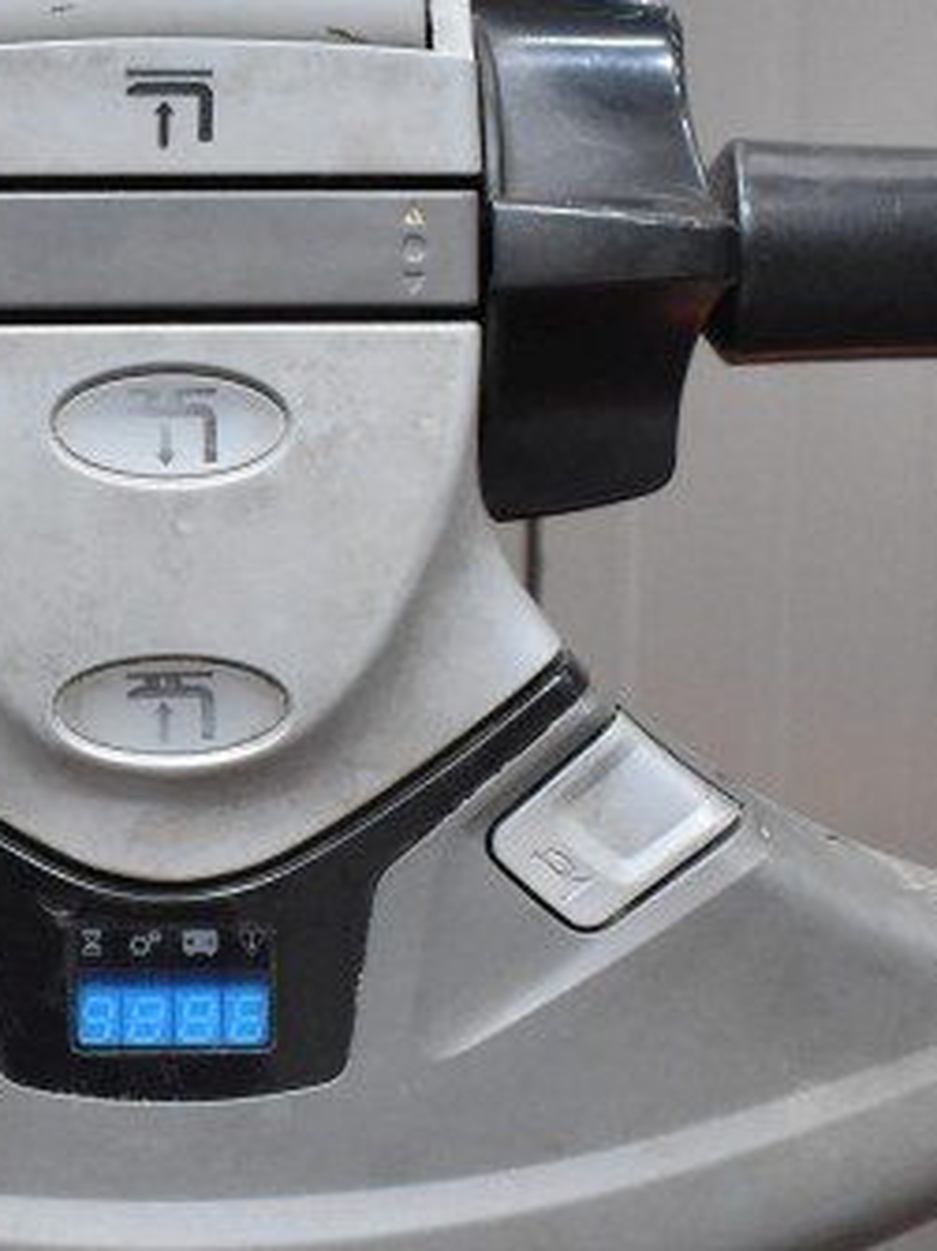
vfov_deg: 21.1
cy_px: 773
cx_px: 157
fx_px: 3359
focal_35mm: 93
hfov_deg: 15.8
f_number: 5
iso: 1600
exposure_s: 1/20
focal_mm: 18
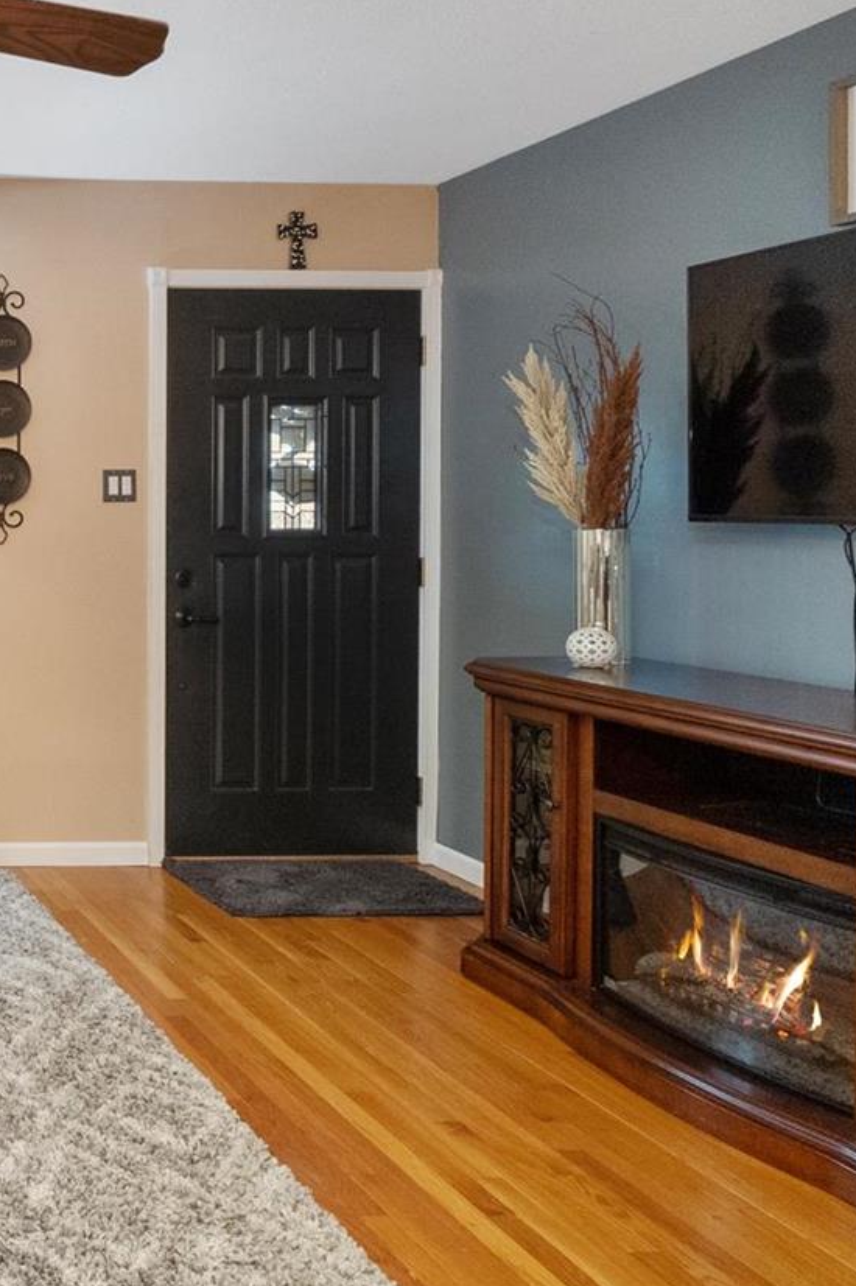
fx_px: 1107
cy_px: 603
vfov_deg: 60.3
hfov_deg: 30.9
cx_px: -307
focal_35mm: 31
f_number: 8
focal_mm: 8
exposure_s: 1/3
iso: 400
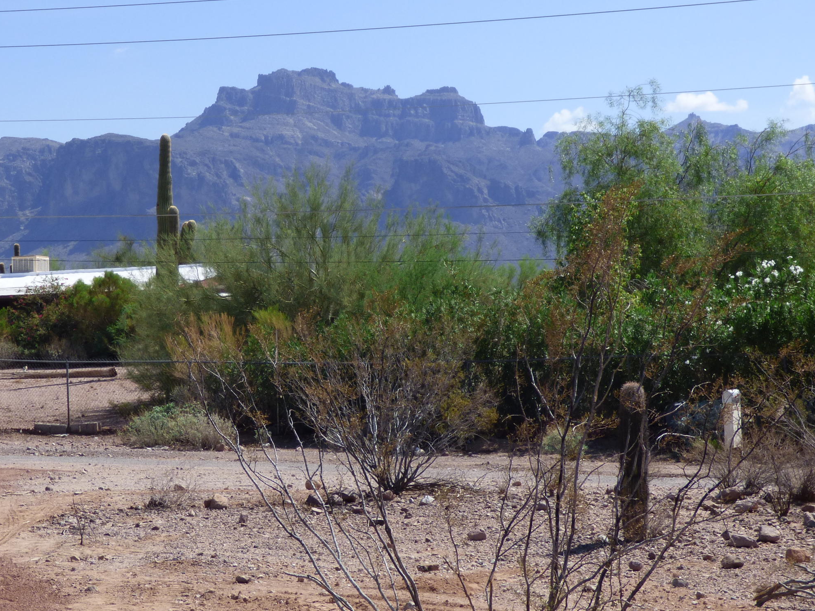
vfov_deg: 16.1
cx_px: 282
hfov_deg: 21.2
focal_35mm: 92
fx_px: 2166
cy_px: 244
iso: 100
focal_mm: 10.34
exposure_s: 1/1000
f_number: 4.1
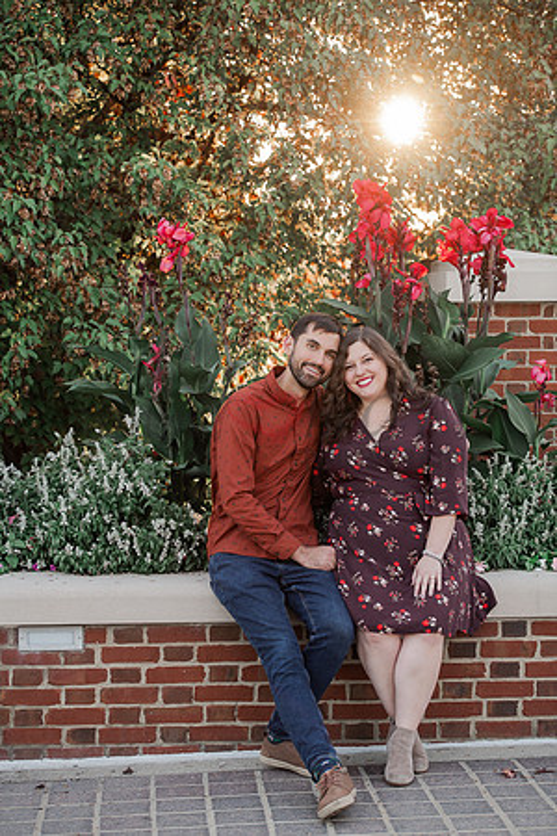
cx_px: 278
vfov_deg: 24.8
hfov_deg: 16.7
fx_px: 1903
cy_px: 418
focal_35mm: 82
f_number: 3.5
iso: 640
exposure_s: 1/250
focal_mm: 82
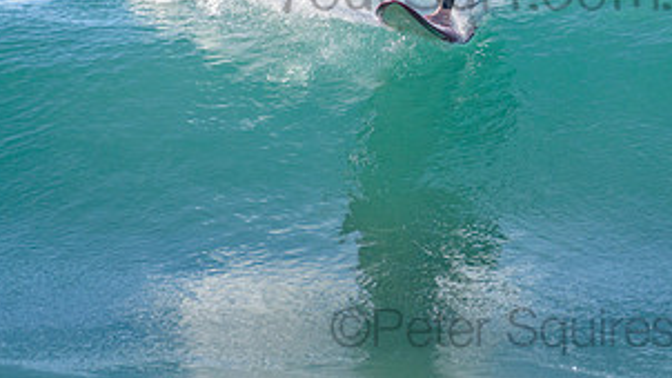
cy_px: -41
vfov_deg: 1.0
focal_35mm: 1234
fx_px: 21992
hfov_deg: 1.8
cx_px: 503
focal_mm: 500
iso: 220
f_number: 5.6
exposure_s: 1/2000
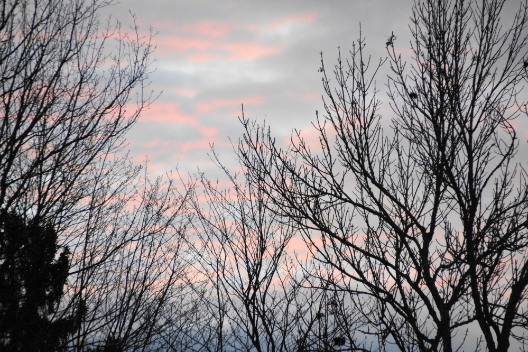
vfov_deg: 4.4
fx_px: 4620
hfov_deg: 6.5
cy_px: 176
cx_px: 264
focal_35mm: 315
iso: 1600
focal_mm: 210
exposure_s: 1/125
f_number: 6.3
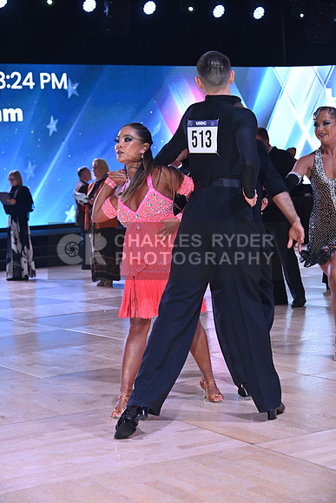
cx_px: 168
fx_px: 979
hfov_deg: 19.5
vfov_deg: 28.8
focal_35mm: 70
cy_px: 252
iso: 1600
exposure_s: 1/200
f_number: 13
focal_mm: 70
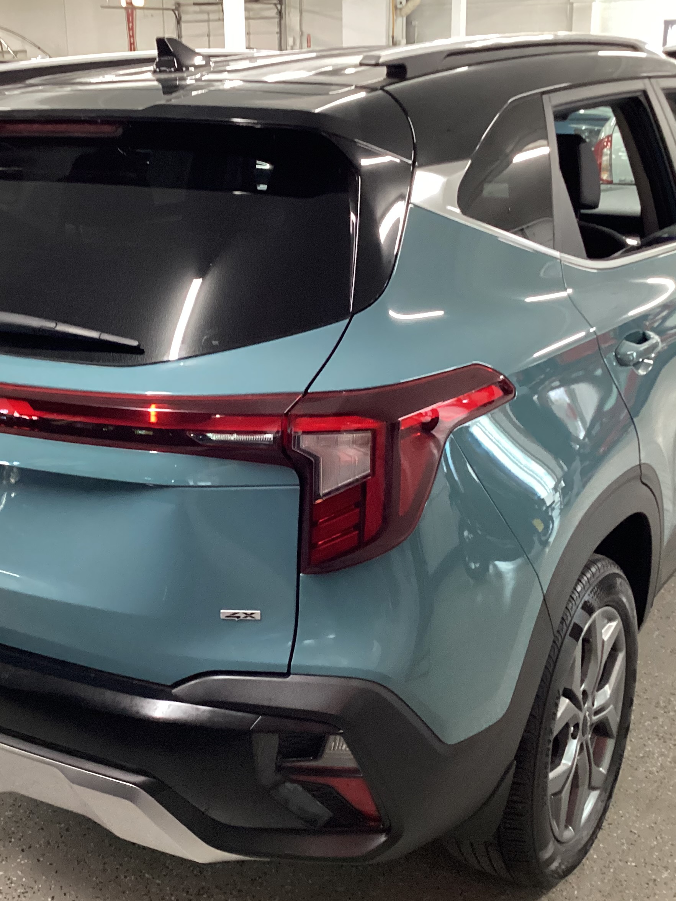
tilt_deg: -20.8
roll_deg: +1.0
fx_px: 1120
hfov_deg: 33.5
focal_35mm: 43
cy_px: 454
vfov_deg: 43.8
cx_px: 264
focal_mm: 3.3
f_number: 2.4
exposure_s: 1/33
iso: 320
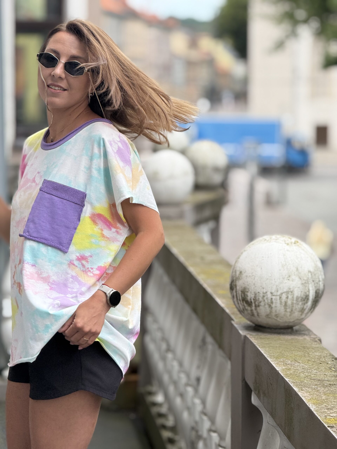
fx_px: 1558
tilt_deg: -2.4
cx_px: 168
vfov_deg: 16.4
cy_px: 224
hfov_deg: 12.3
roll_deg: -0.4
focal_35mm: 120
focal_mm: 15.66
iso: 64
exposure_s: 1/611
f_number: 2.8
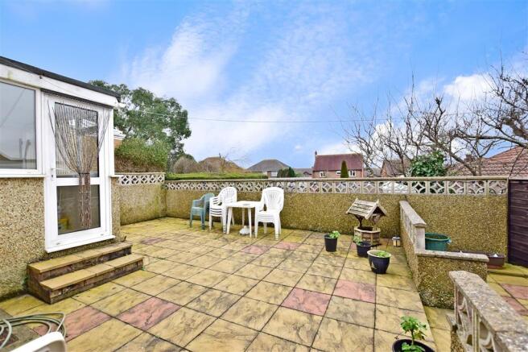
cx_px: 264
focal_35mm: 15
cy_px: 176
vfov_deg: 77.3
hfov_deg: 100.4
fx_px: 220
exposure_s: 1/160
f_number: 6.3
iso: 400
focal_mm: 10
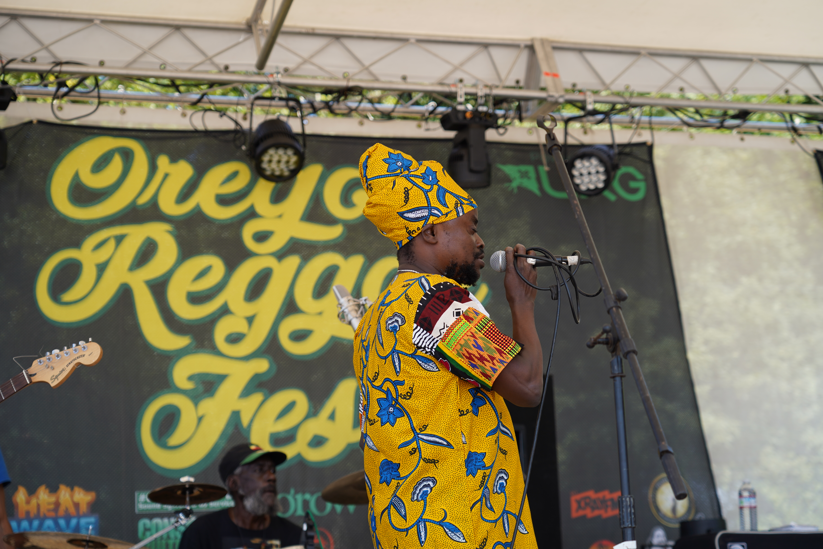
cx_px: 412
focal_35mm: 76
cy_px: 274
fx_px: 1737
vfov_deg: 17.9
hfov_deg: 26.7
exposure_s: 1/200
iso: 100
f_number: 4.5
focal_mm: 76
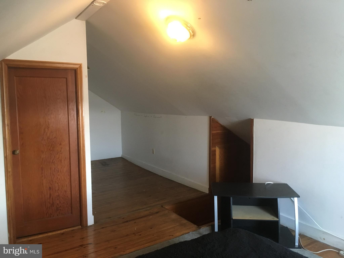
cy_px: 129
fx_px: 288
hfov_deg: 61.7
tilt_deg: -8.2
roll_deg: +0.0
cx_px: 172
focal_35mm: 29
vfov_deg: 48.2
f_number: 2.2
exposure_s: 1/24
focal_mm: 4.15
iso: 200
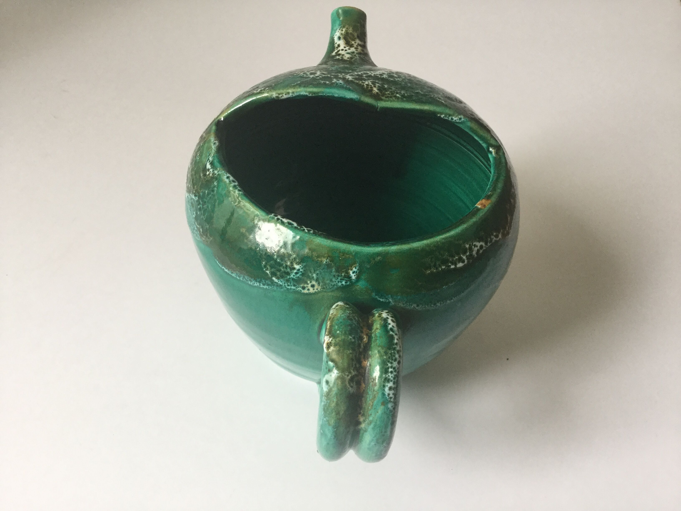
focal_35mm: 31
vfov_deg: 45.4
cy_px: 256
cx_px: 340
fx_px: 610
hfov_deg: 58.4
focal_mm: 3.3
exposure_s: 1/33
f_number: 2.4
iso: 80
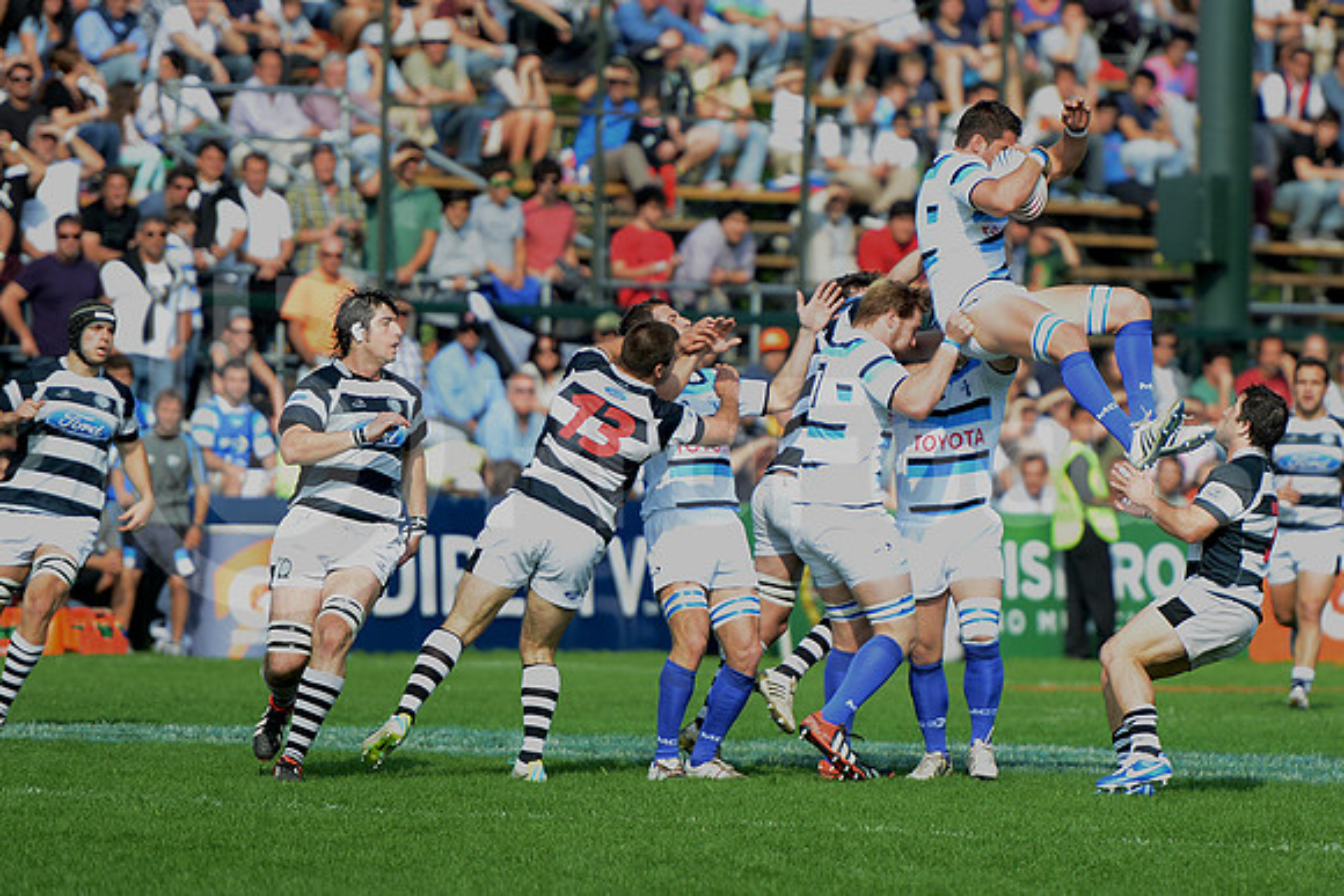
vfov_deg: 7.0
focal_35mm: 195
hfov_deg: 10.5
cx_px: 672
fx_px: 7281
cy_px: 448
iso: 250
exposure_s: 1/1250
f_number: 2.8
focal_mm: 195
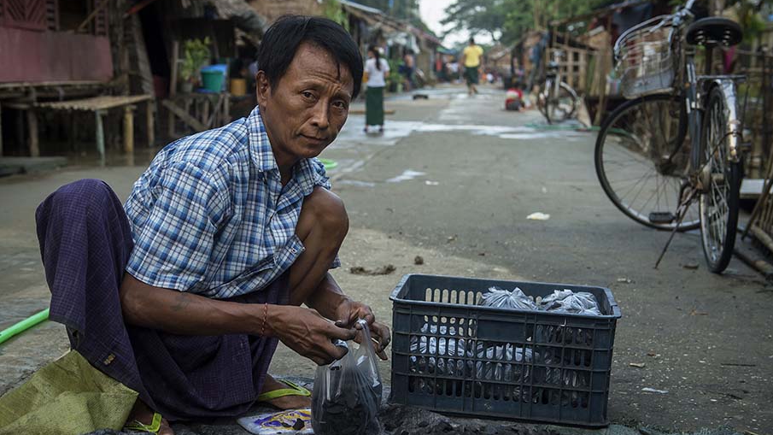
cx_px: 395
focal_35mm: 50
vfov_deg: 23.9
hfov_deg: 41.3
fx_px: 1025
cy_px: 233
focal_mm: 45
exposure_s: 1/1000
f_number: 5
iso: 1600
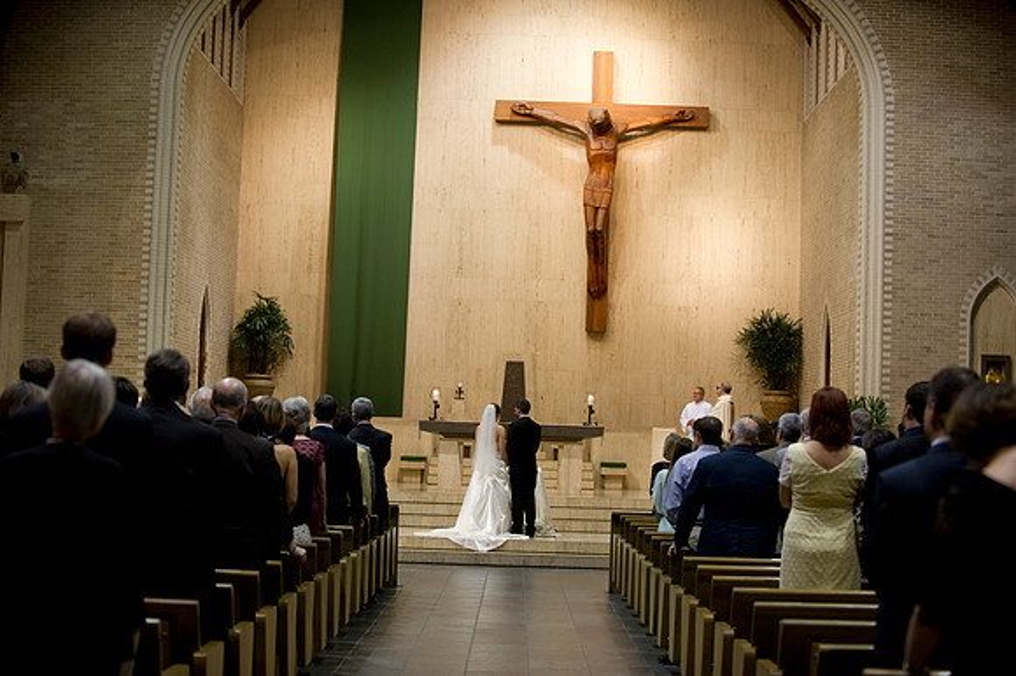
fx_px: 1974
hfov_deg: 28.9
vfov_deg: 19.4
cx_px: 508
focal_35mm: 70
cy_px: 338
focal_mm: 70
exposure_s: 1/100
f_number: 2.8
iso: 1250
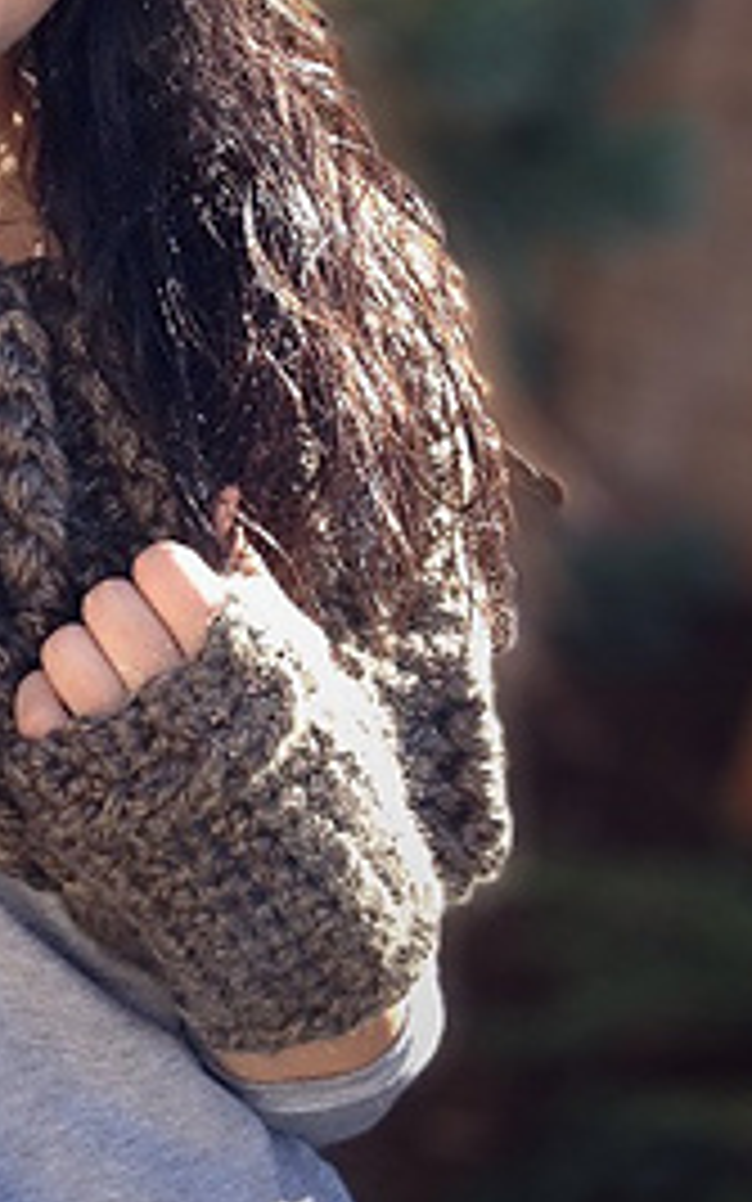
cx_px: -41
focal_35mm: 89
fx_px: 2917
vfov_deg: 23.1
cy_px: 320
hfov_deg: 14.4
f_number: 2.4
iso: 50
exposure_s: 1/241
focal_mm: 4.28
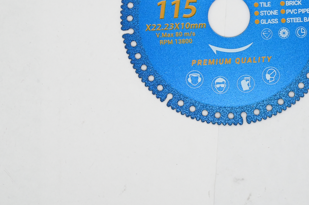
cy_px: 22
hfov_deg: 23.0
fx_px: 755
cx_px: 222
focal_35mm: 88
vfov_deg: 15.3
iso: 3600
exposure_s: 1/400
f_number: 18
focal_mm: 45
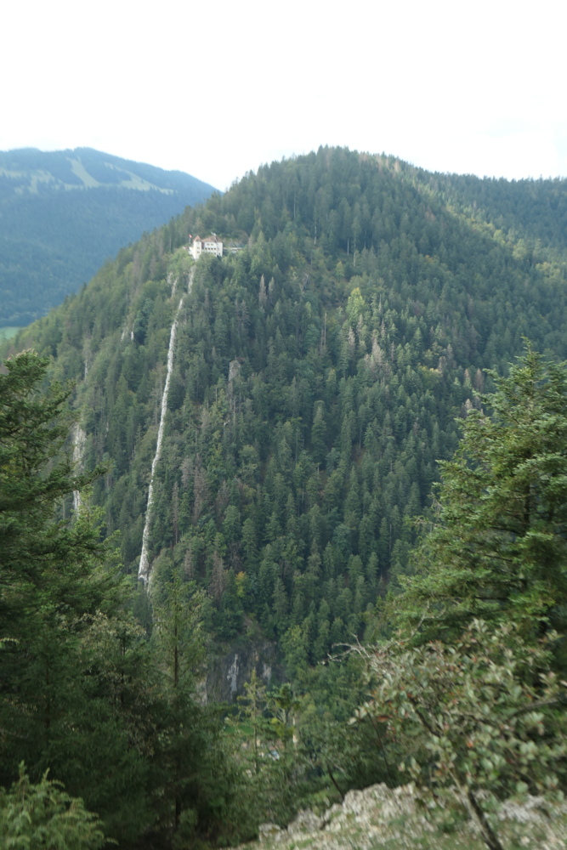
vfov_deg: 45.4
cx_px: 284
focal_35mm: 43
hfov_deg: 31.2
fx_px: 1015
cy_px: 425
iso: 200
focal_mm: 15.8
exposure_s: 1/400
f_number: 4
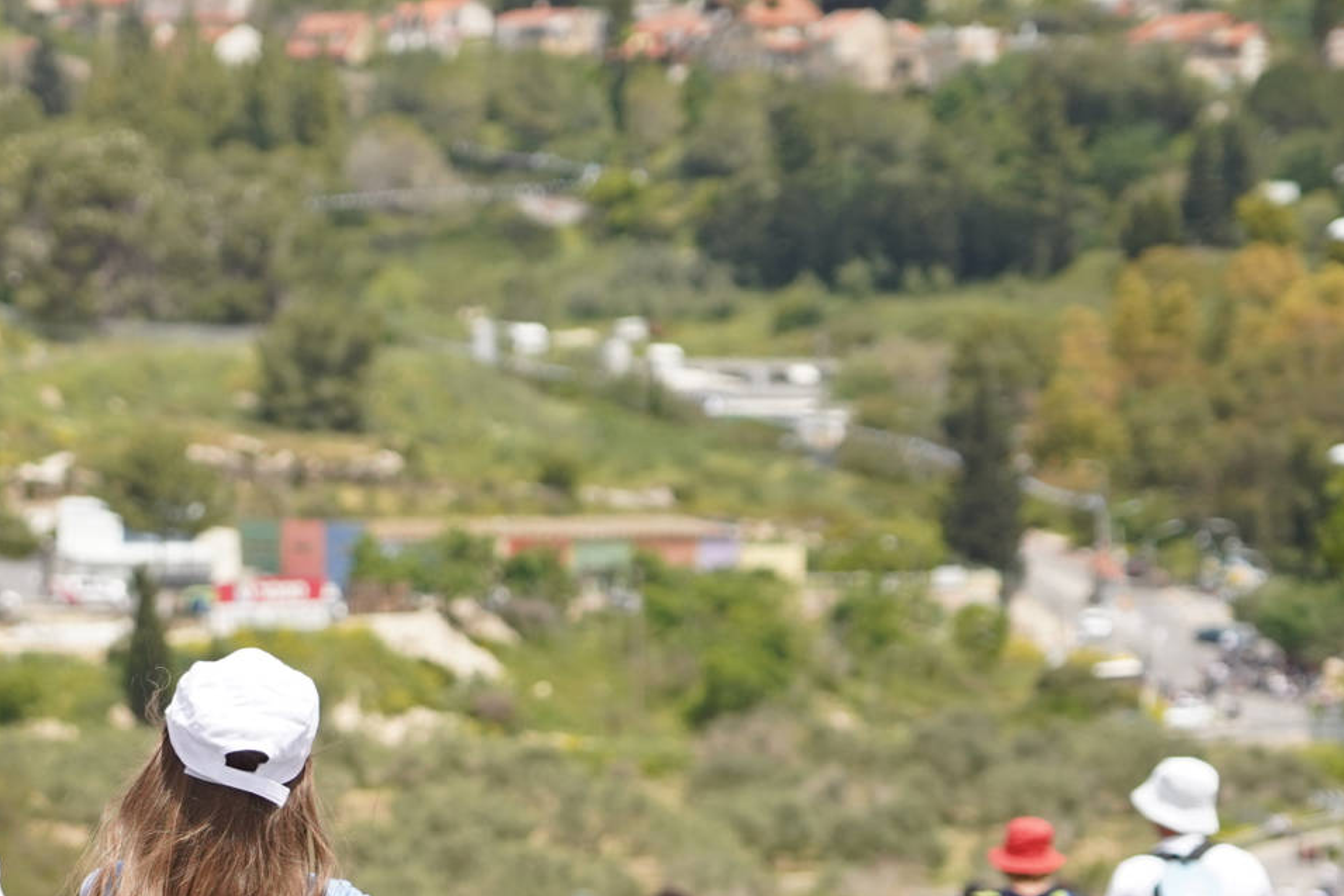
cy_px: 805
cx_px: 222
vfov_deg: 6.6
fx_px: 7803
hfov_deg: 9.8
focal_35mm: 209
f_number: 4
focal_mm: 78
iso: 400
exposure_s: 1/2500
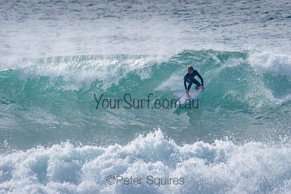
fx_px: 4949
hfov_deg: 3.4
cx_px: 178
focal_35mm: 612
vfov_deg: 2.2
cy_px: 75
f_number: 5.6
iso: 90
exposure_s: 1/2000
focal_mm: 500
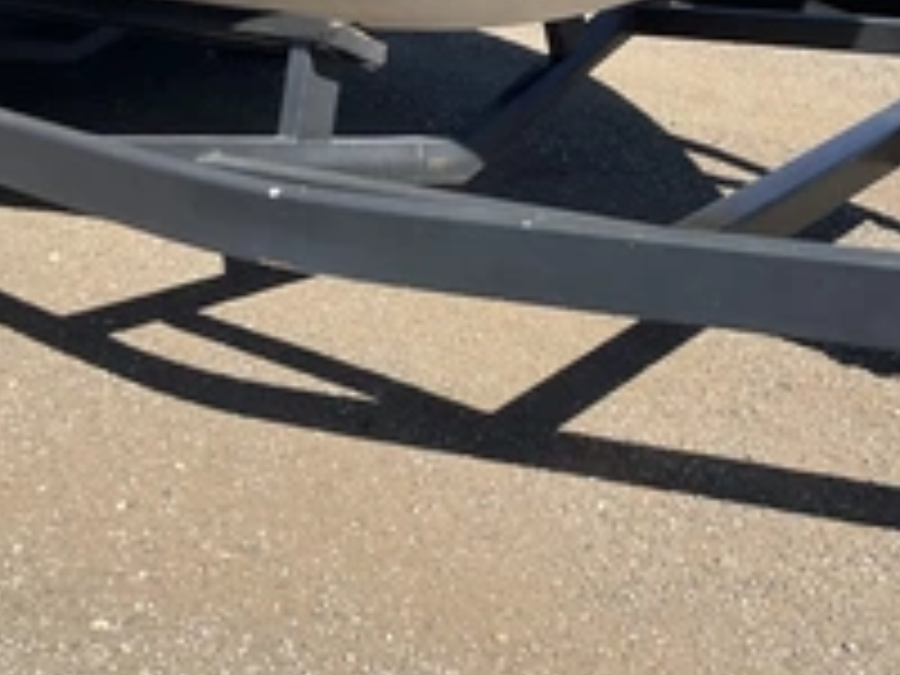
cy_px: 104
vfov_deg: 24.7
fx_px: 1508
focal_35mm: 58
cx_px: 576
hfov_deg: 33.0
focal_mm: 3
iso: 25
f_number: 1.8
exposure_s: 1/1221
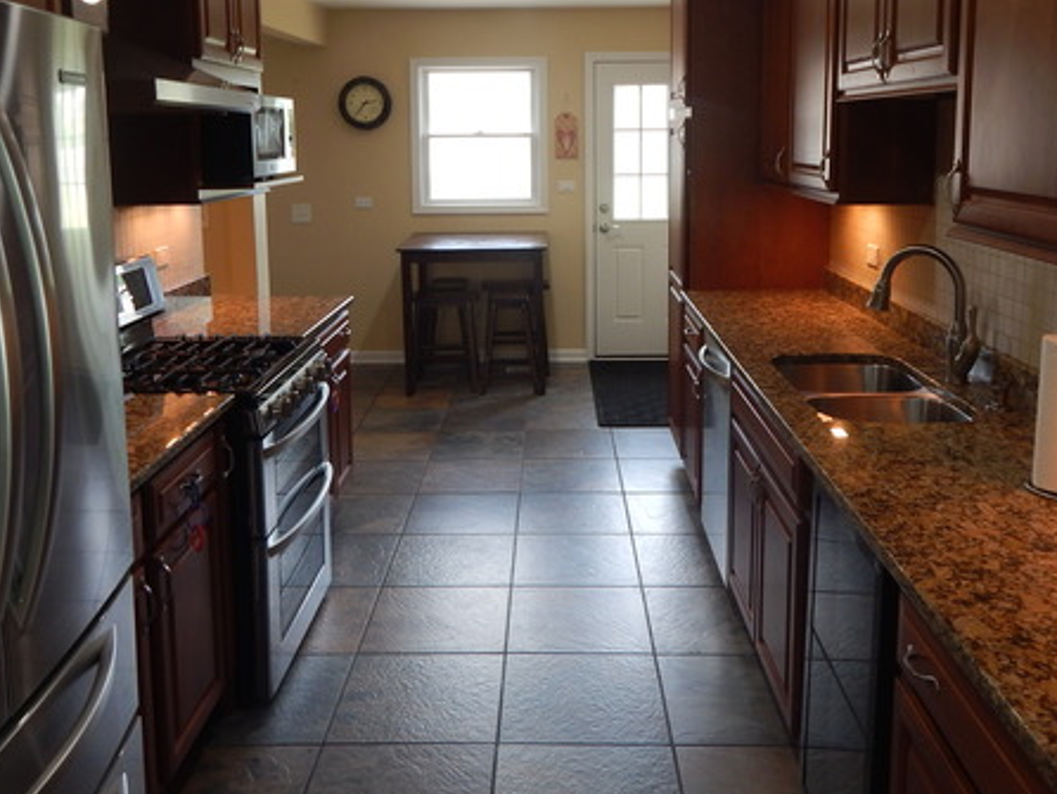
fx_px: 1008
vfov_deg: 42.4
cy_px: 261
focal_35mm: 33
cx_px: 536
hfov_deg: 55.3
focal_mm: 4
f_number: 3
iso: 125
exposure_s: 1/30
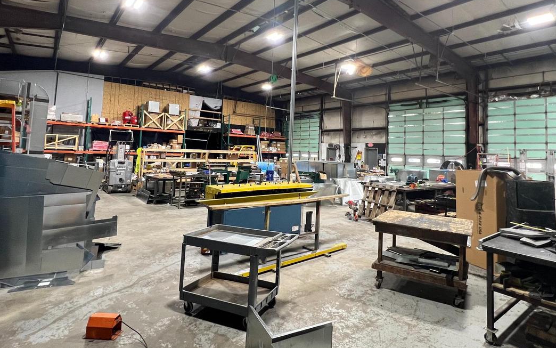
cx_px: 305
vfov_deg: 61.6
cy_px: 136
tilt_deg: +2.7
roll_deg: -1.4
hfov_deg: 87.7
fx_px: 288
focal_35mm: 19
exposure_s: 1/60
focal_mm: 1.57
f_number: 1.8
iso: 250
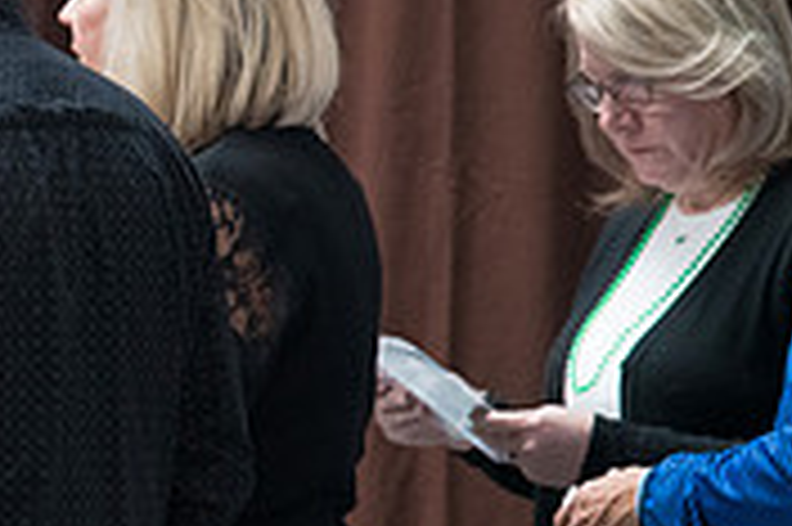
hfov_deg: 5.6
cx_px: -472
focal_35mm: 363
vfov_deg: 3.8
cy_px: 272
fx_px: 7978
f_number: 5.6
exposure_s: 1/250
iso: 4000
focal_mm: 110
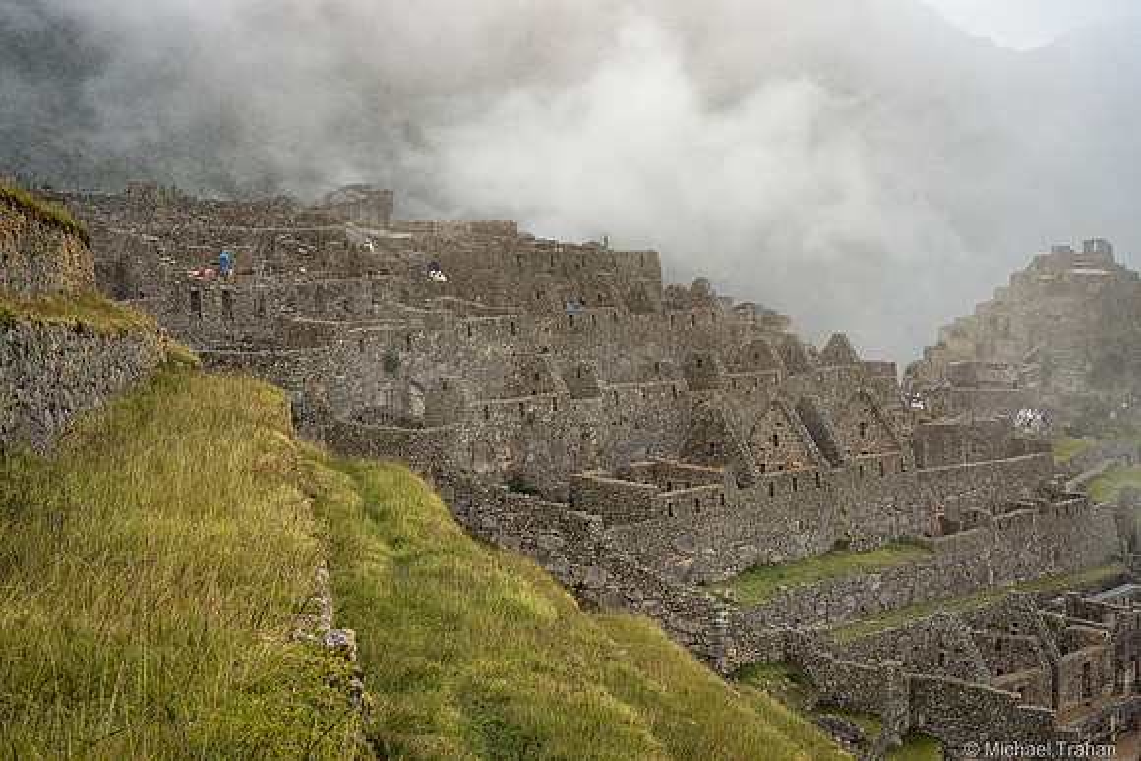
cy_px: 380
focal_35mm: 59
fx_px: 1870
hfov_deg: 33.9
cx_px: 570
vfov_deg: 23.0
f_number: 13
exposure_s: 1/200
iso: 640
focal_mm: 59
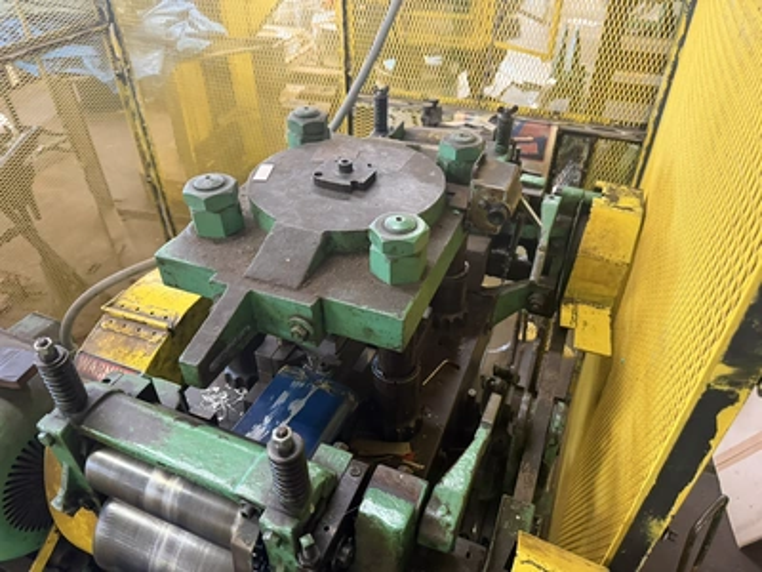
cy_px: 286
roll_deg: +3.1
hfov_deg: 71.6
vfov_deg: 56.8
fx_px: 528
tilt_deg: -37.3
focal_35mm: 24
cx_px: 381
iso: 640
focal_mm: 6.76
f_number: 1.78
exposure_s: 1/60
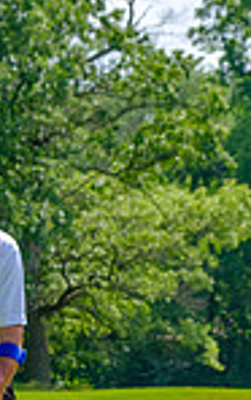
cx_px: 13
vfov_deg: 8.1
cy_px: 395
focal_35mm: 257
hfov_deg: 5.1
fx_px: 2802
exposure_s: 1/320
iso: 200
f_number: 6.4
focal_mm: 55
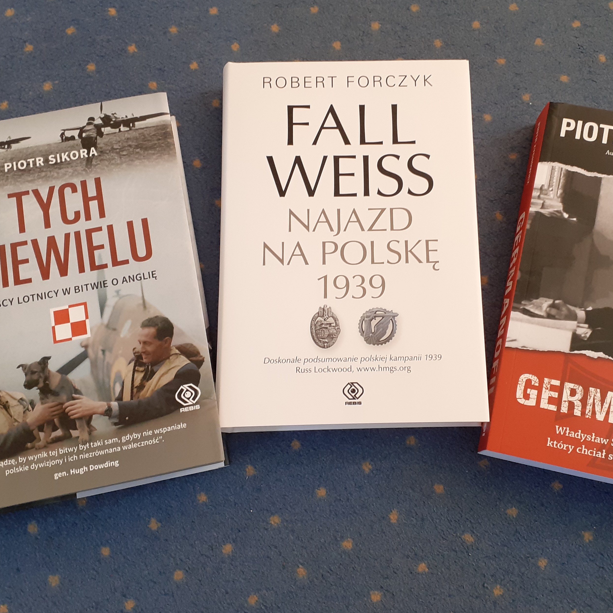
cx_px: 357
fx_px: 641
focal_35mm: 32
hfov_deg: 50.9
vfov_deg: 51.1
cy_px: 306
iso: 160
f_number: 1.9
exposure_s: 1/50
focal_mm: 3.6
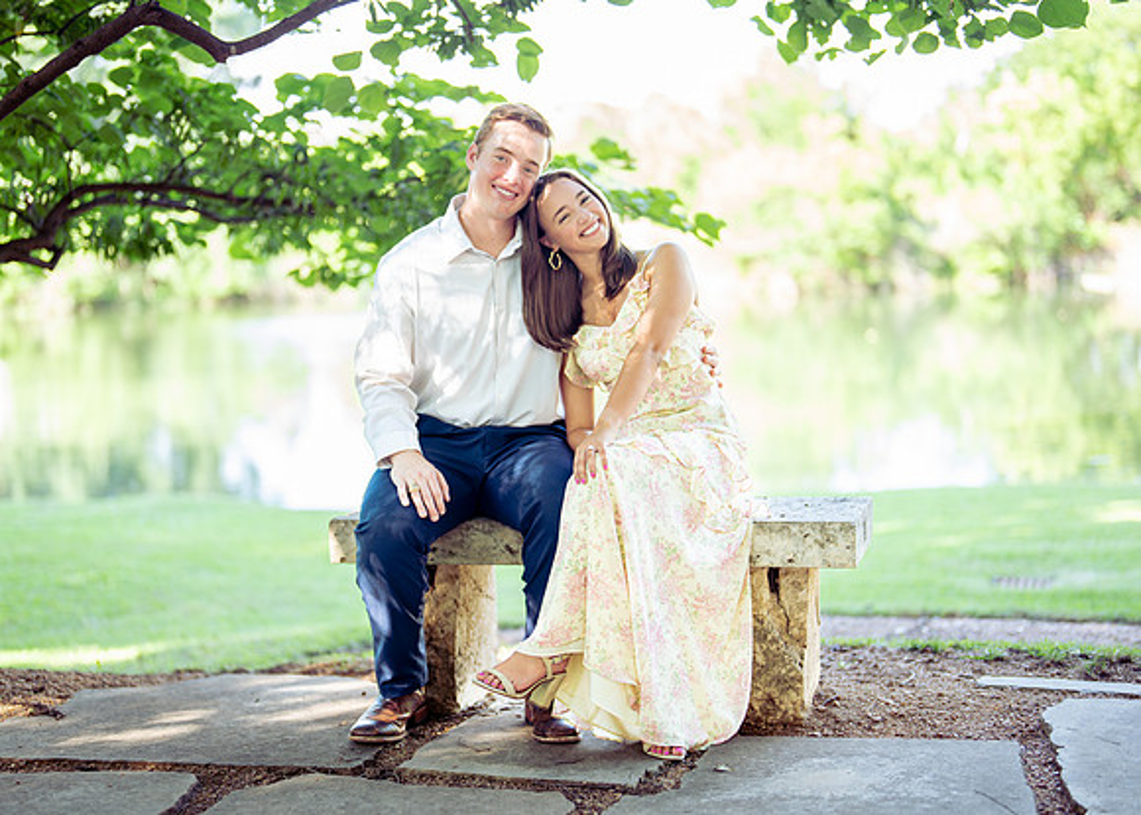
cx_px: 517
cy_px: 414
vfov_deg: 25.4
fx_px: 1804
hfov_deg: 35.1
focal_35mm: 56
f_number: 1.2
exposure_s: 1/500
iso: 250
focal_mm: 50
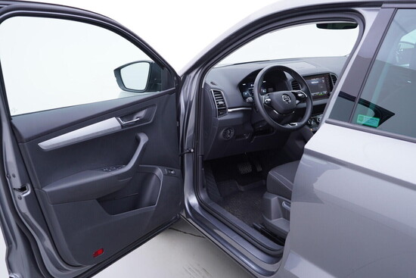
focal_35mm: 36
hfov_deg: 53.1
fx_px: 416
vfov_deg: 36.9
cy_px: 139
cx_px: 208
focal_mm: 24
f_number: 2.8
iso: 125
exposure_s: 1/40
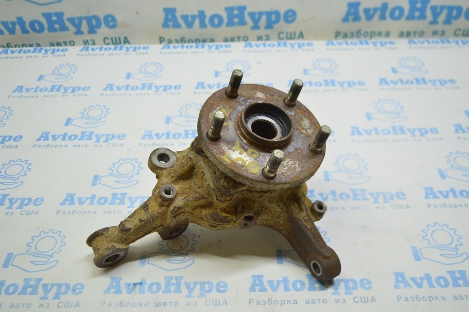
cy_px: 156
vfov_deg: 36.8
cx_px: 234
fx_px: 469
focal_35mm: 36
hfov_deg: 53.2
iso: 400
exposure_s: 1/60
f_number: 4
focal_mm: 24
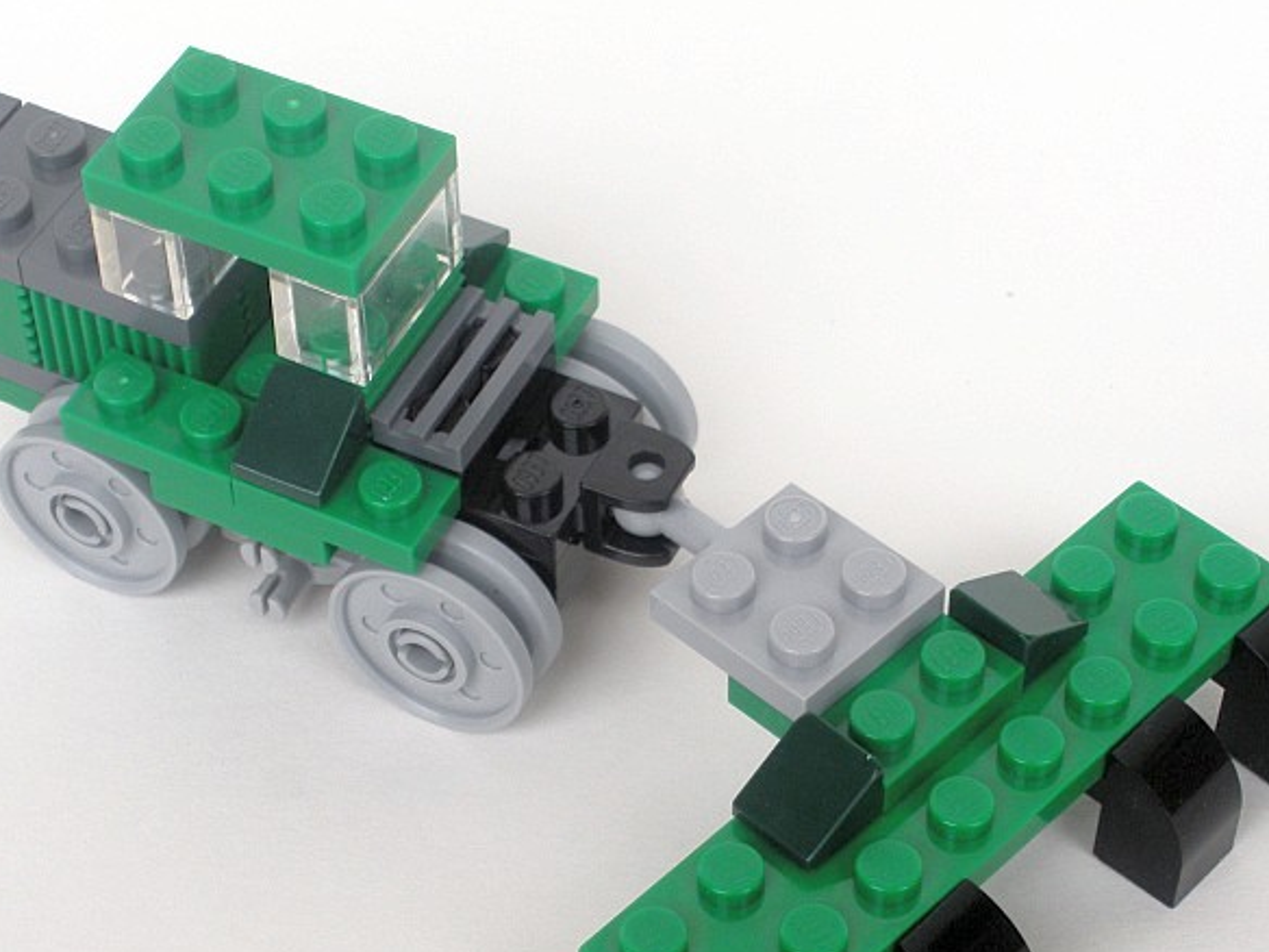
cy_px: 624
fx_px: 3116
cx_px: 591
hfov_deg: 23.0
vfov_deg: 17.3
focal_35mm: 85
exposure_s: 1/126
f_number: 4.6
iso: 103
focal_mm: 11.2
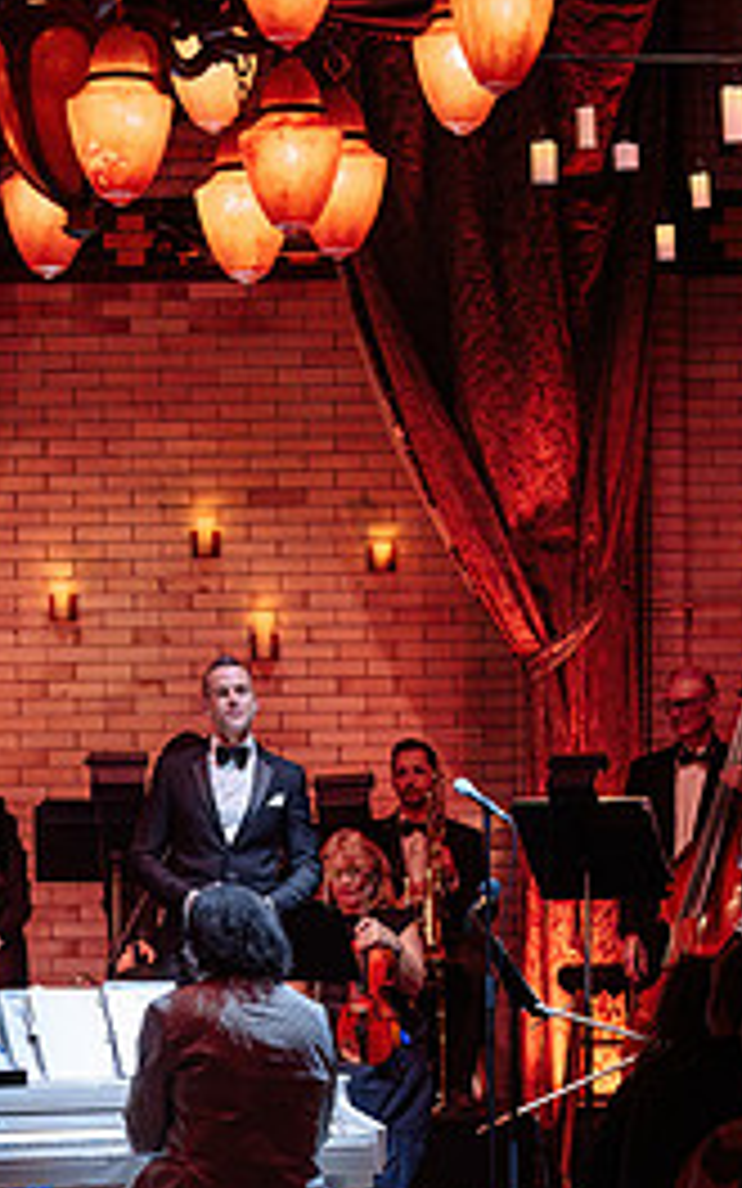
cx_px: 189
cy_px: 860
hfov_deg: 9.0
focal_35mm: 146
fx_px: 4724
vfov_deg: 14.3
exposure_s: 1/80
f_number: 3.5
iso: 2000
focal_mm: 84
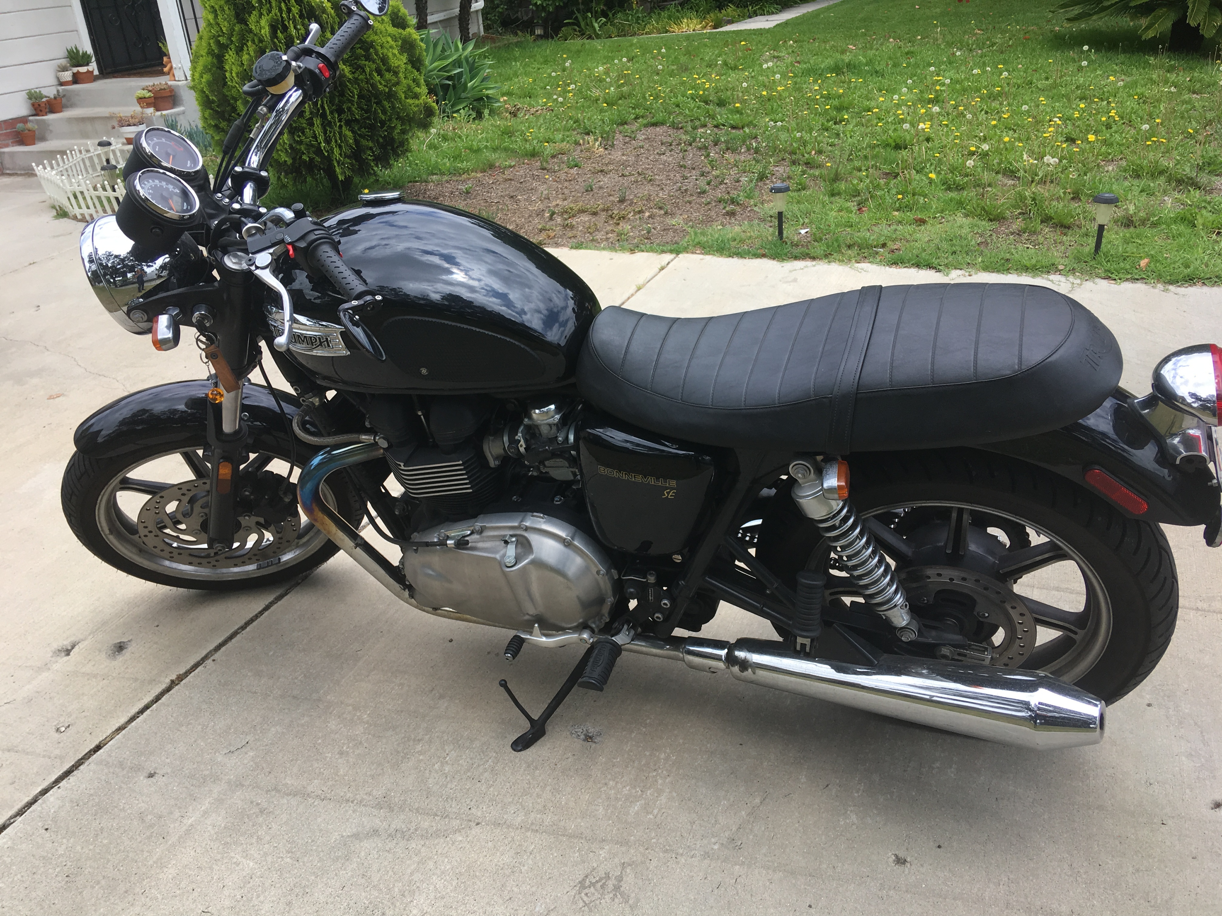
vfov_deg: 48.2
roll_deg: +2.4
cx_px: 611
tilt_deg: -24.3
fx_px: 1024
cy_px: 458
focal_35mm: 29
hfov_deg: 61.7
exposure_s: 1/699
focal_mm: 4.15
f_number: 2.2
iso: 25
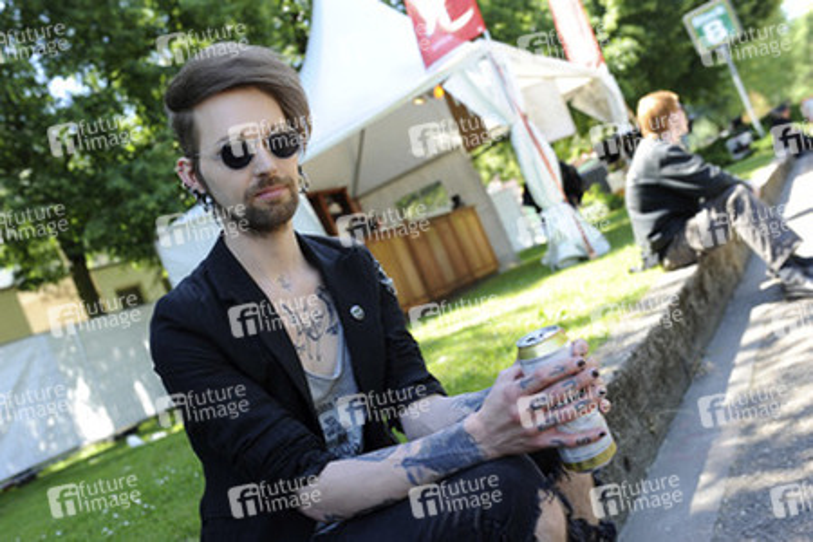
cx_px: 406
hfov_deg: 54.4
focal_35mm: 35
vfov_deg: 37.9
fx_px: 790
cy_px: 271
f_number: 4.5
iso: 250
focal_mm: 35
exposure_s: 1/200
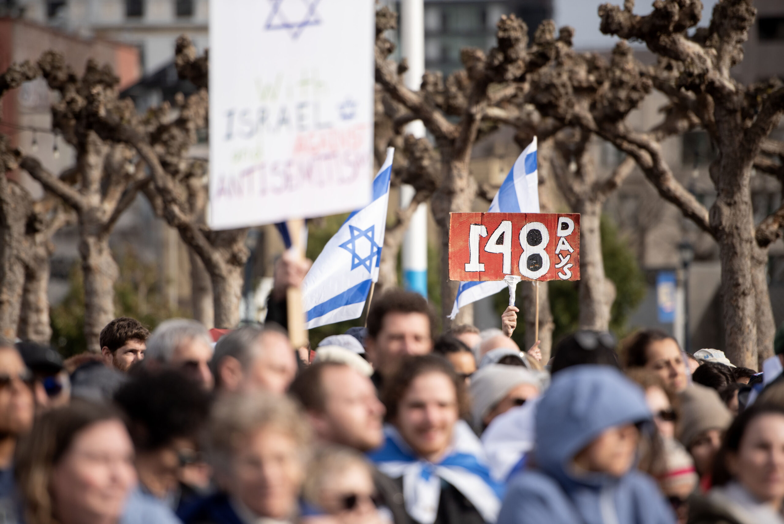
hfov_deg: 10.3
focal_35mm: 200
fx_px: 4357
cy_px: 262
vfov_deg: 6.9
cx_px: 392
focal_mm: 200
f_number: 2.8
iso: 250
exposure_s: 1/3200
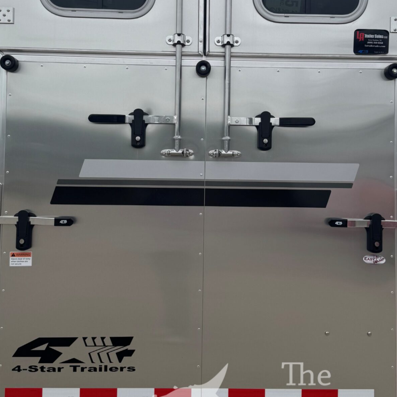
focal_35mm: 46
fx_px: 597
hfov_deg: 36.8
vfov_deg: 36.6
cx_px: 198
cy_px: 147
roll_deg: +0.0
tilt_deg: +1.7
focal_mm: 6.76
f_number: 1.78
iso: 80
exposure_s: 1/5814
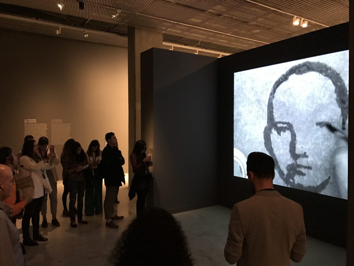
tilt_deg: -1.5
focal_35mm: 28
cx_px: 177
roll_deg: -0.2
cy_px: 133
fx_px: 286
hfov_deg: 63.4
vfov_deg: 49.7
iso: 80
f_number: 1.8
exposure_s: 1/6
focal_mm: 3.99
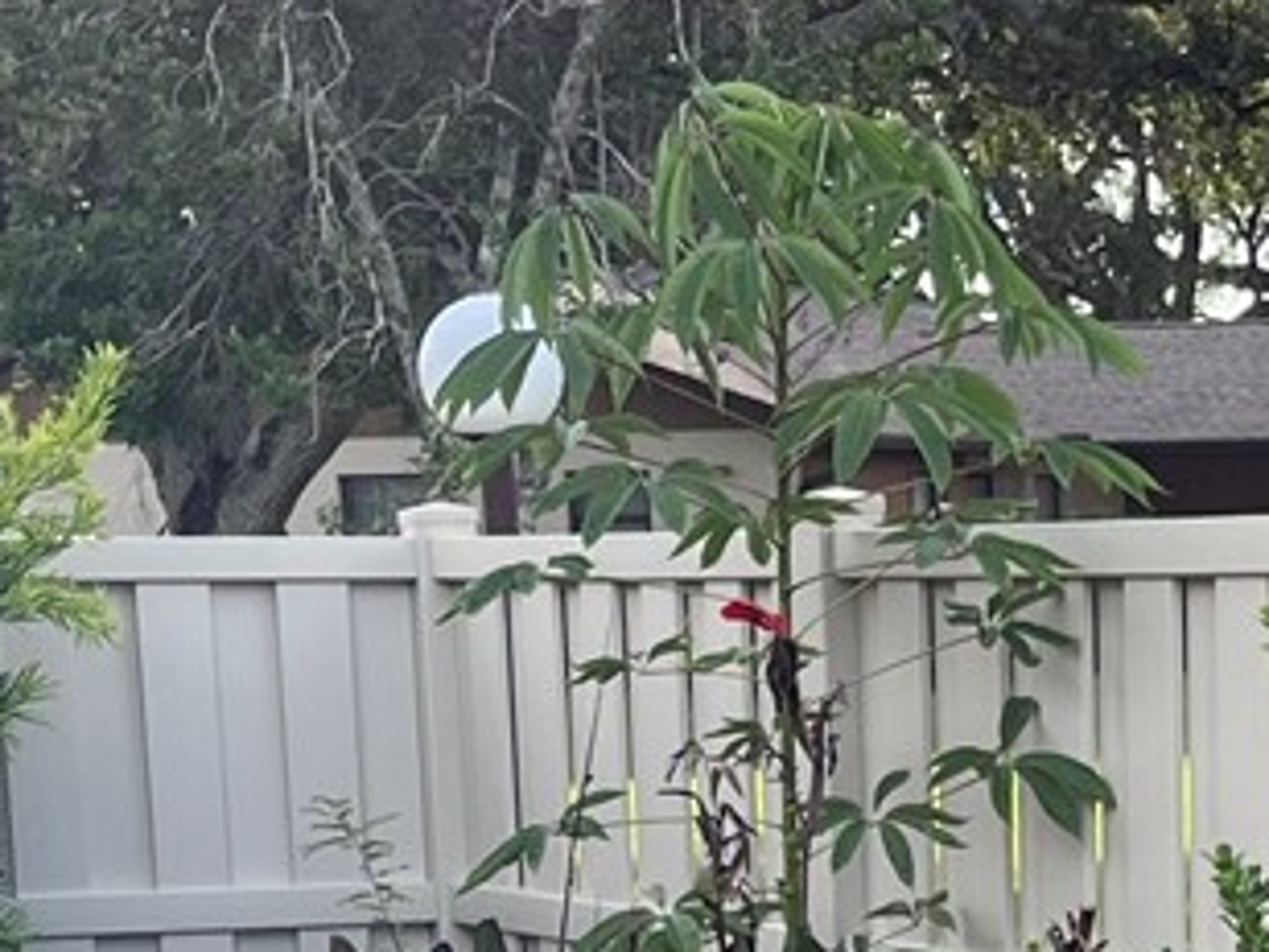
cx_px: 1170
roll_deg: +0.5
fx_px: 4949
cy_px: 1694
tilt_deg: -12.5
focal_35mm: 135
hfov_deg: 14.4
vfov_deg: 10.4
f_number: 1.6
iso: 40
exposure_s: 1/229
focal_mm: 5.1
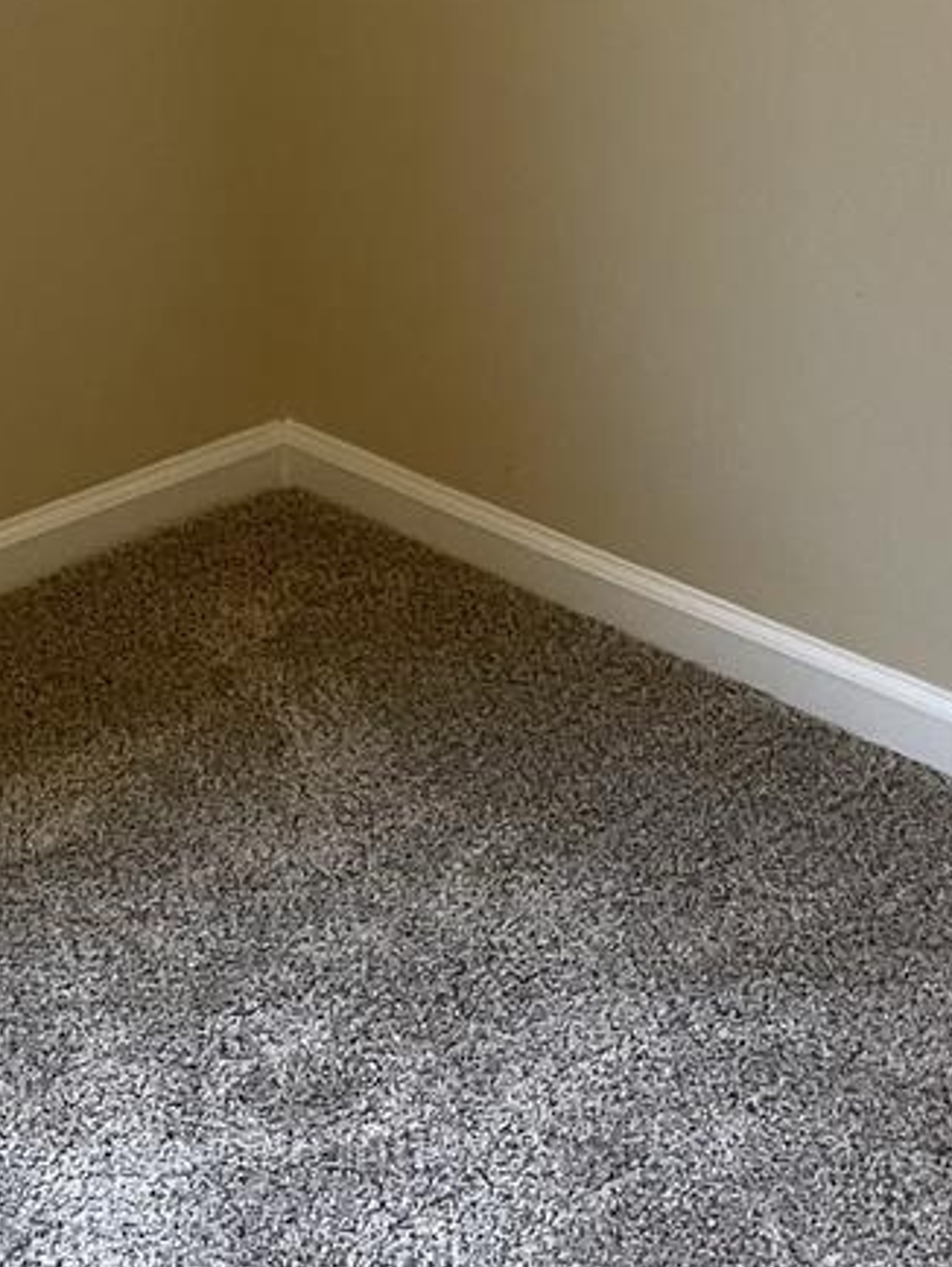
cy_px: -441
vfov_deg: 19.4
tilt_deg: -2.0
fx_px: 3370
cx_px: -149
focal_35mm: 92
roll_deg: +2.5
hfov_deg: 15.6
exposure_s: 1/60
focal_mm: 4.2
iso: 125
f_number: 1.6
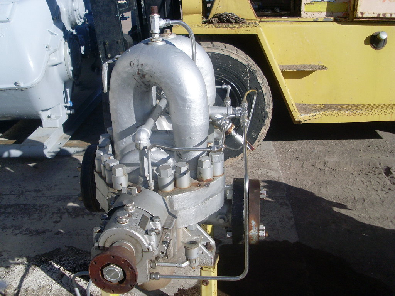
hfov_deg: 49.0
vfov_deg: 37.7
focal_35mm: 38
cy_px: 148
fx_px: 434
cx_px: 198
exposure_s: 1/350
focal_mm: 6.3
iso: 80
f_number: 7.7
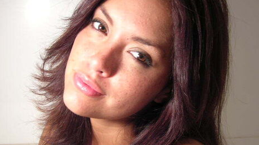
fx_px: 350
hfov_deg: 40.6
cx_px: 128
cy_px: 95
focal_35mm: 51
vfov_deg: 23.4
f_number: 3.2
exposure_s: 1/6.8
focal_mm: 7.7
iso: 50
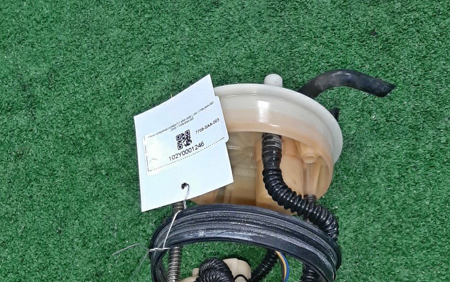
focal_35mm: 47
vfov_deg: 25.9
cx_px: 240
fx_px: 577
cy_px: 287
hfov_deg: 42.6
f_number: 1.7
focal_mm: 3.93
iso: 123
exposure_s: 1/50
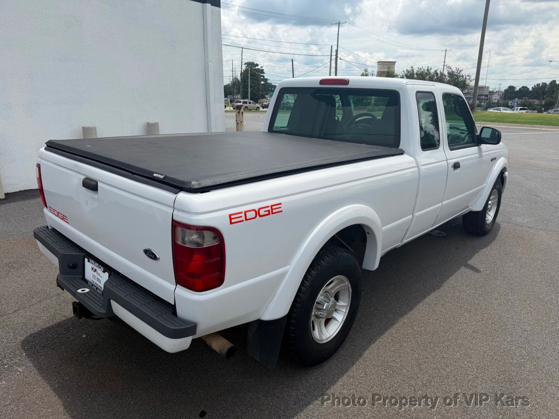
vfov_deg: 56.8
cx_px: 280
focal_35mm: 24
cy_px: 210
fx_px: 388
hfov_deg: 71.6
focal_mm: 6.76
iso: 80
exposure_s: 1/4975
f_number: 1.78
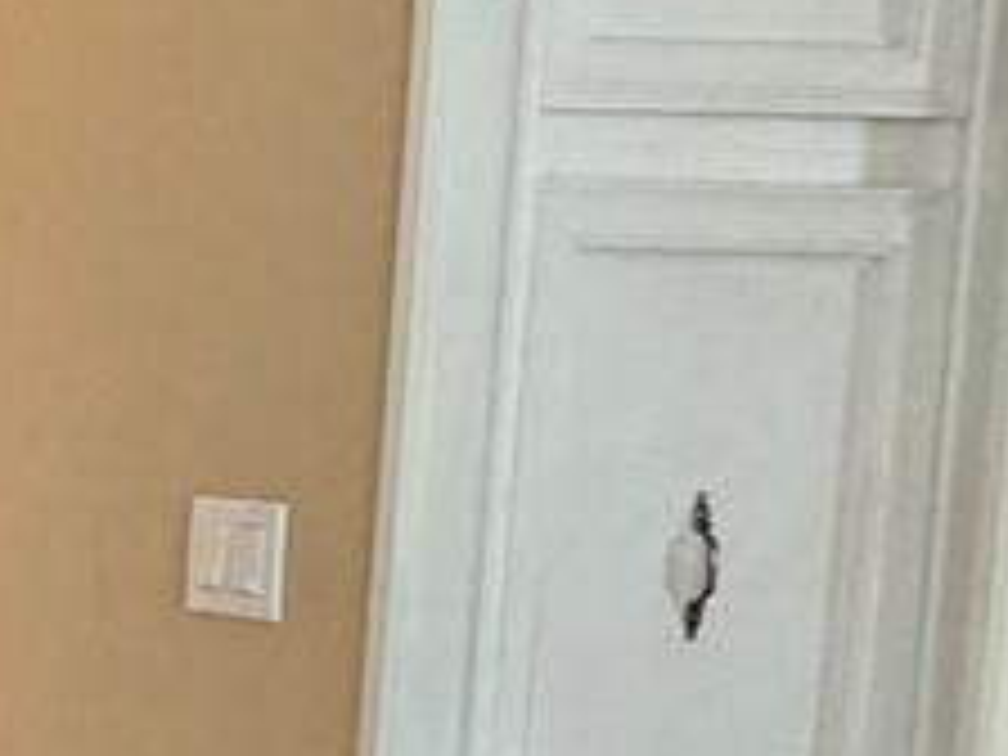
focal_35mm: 100
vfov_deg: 14.8
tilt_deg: -5.1
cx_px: -1894
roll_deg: -0.9
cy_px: 513
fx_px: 2912
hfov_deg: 11.9
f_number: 2.2
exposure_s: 1/60
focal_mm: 2.22
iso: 160
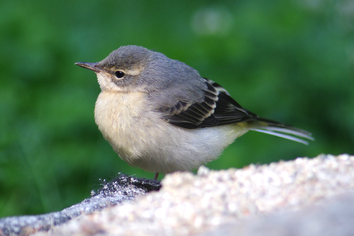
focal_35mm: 618
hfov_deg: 3.3
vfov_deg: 2.2
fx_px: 6077
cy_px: 118
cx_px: 177
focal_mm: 400
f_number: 7.1
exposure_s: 1/500
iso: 1600
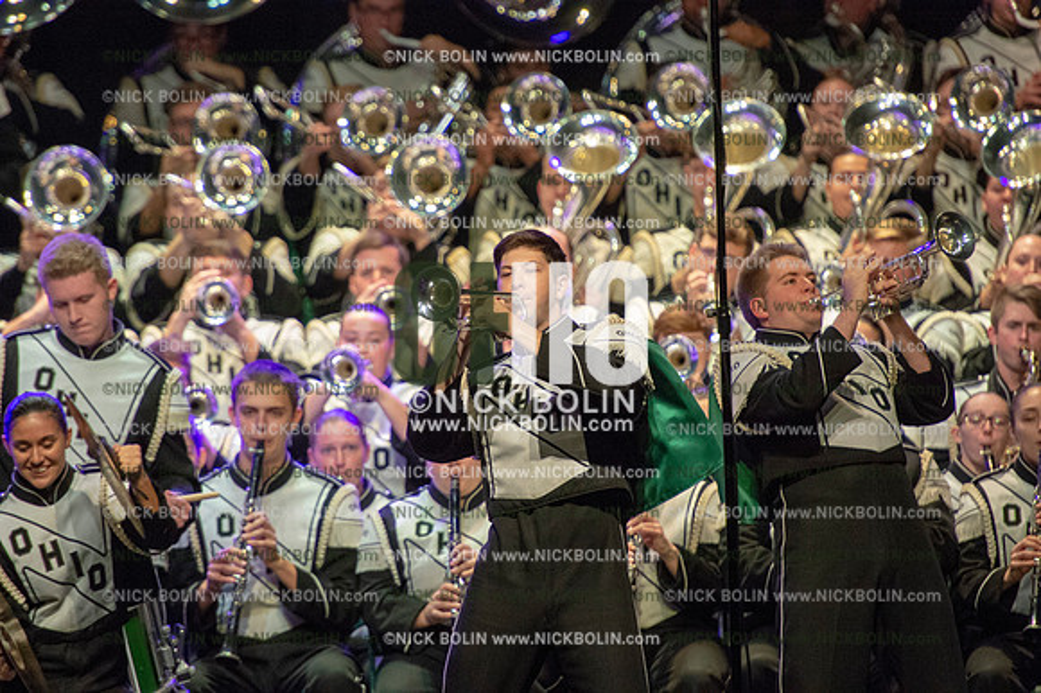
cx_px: 520
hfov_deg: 5.4
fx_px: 10982
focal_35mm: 380
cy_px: 346
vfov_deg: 3.6
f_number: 5.6
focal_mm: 380
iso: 8000
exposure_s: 1/400
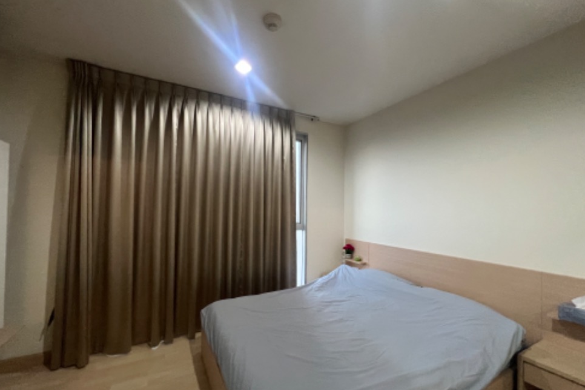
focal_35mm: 14
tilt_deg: +6.6
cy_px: 207
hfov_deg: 104.2
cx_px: 284
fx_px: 227
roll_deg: -1.1
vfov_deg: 81.1
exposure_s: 1/50
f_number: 1.8
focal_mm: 1.57
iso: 400
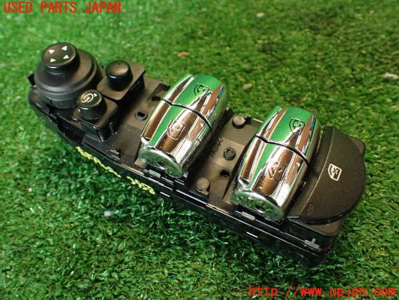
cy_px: 150
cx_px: 200
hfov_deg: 56.8
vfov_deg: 44.2
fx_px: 369
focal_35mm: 32
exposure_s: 1/30
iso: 250
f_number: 2.4
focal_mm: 5.79
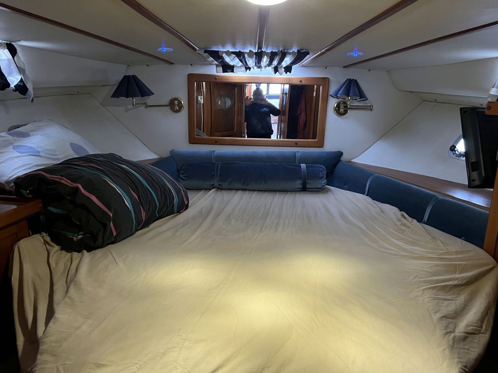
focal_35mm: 26
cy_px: 186
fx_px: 374
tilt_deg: -14.8
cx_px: 249
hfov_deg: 67.3
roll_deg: +0.9
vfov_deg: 53.1
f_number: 1.5
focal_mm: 5.7
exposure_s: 1/40
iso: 500
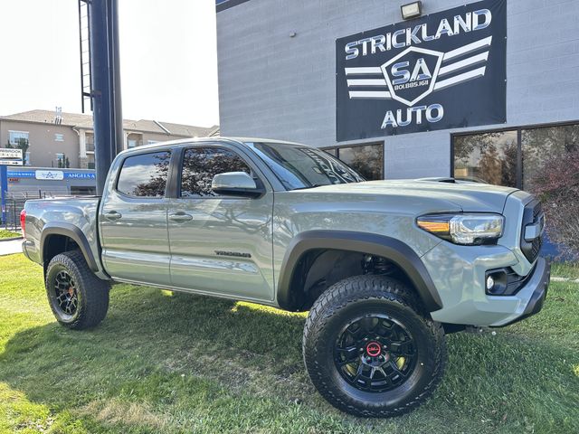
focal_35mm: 24
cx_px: 290
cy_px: 217
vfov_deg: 56.8
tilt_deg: -1.8
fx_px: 401
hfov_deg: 71.6
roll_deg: +1.1
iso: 80
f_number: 1.78
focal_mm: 6.86
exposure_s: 1/341
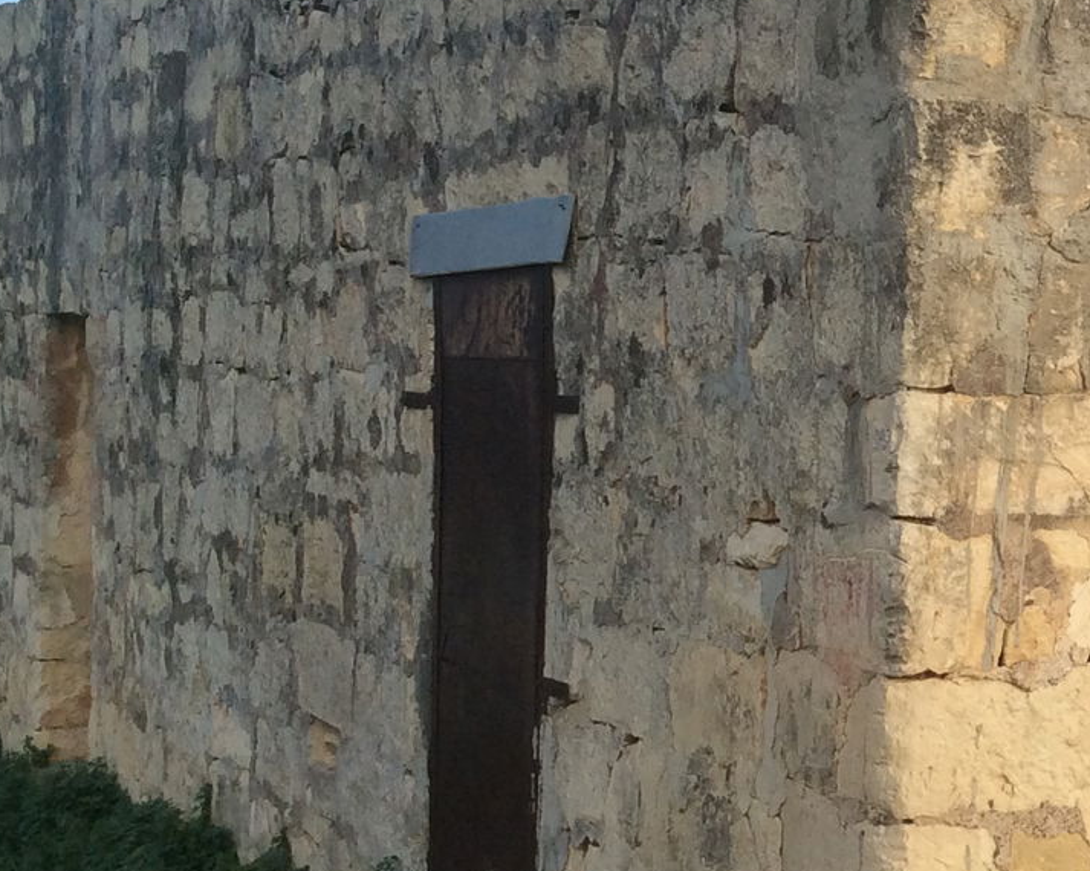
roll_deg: -0.9
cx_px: 1264
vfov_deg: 18.3
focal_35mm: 84
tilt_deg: -3.4
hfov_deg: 21.3
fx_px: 2709
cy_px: 425
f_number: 2.4
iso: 32
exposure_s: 1/615
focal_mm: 3.3
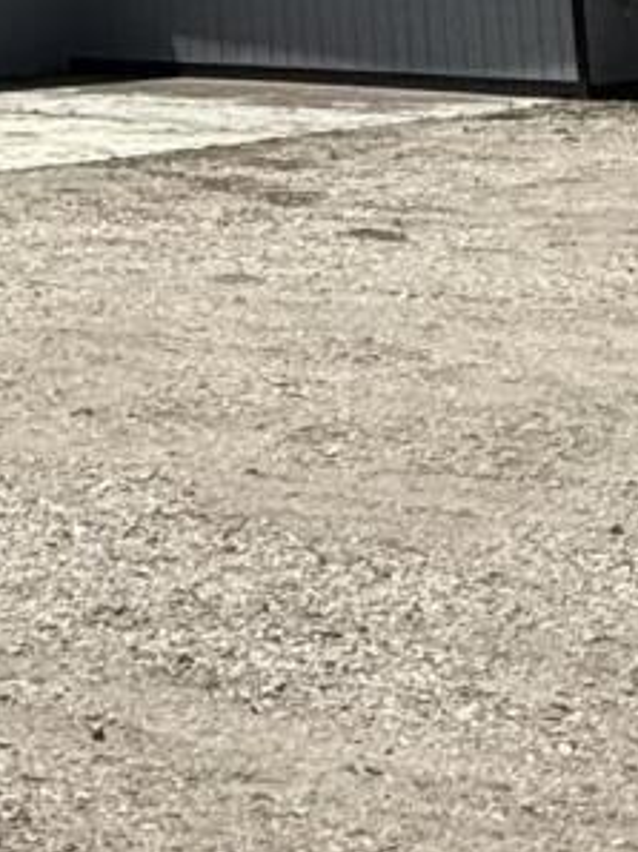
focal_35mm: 94
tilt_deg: +11.0
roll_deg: -0.5
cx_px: -452
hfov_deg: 14.2
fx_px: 2313
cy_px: -509
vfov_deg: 18.1
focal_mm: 2.22
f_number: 2.2
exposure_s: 1/4762
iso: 50
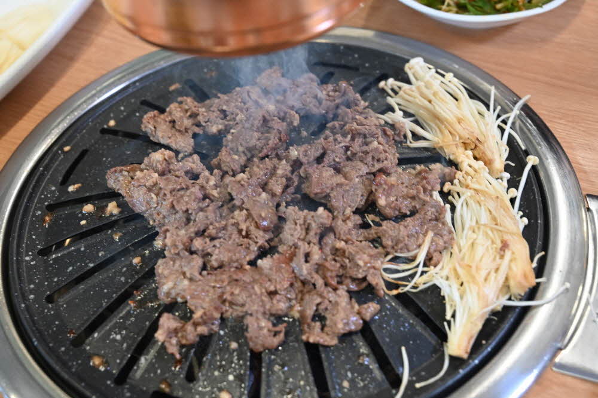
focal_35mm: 45
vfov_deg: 29.8
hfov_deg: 43.6
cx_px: 299
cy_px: 199
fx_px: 747
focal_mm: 45
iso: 1600
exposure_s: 1/100
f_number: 5
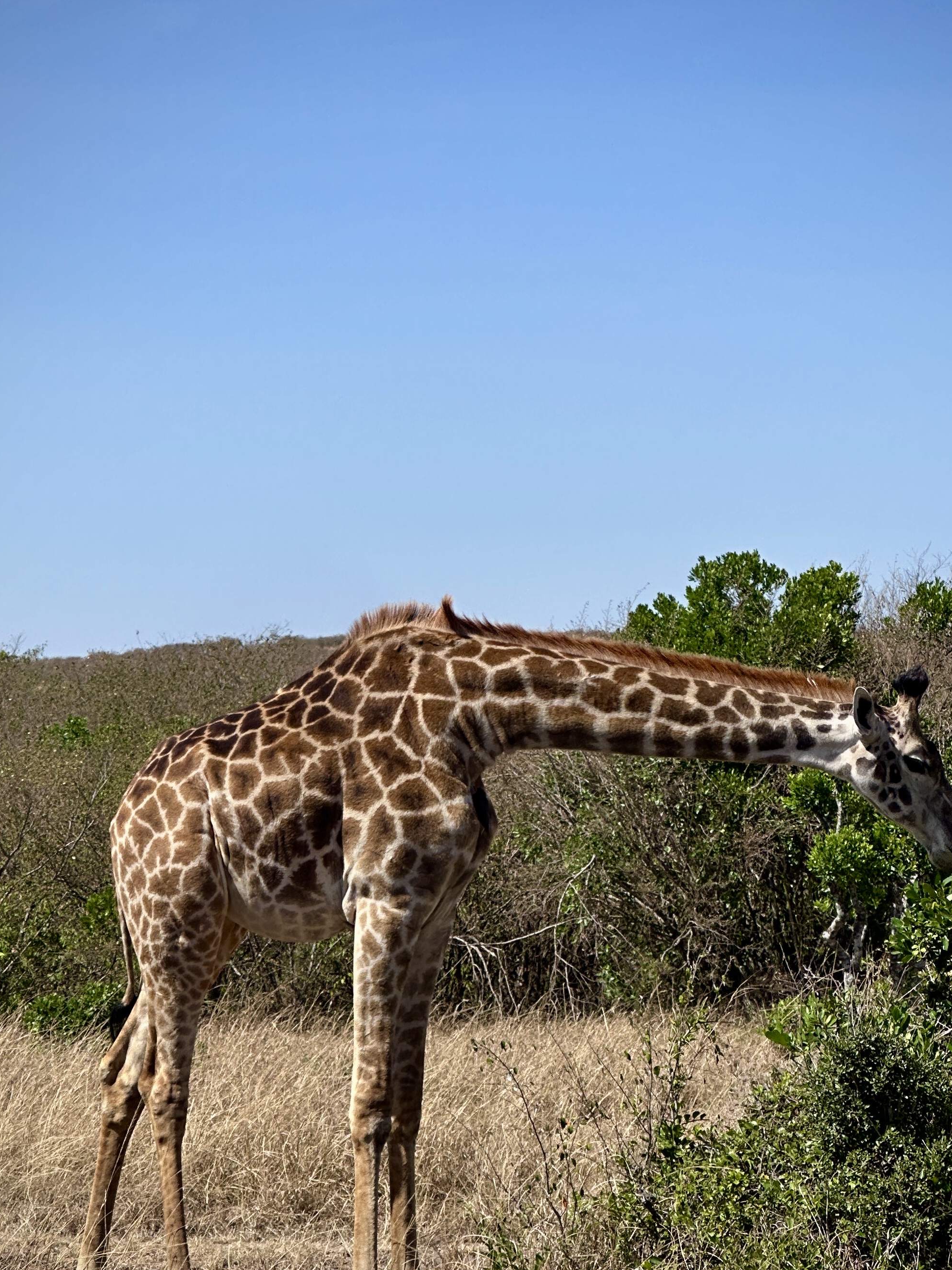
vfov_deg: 20.2
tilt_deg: +0.3
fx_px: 3556
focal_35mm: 97
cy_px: 744
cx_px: 533
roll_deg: +1.0
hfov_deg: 15.2
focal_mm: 9
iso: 32
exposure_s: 1/694
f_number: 2.8
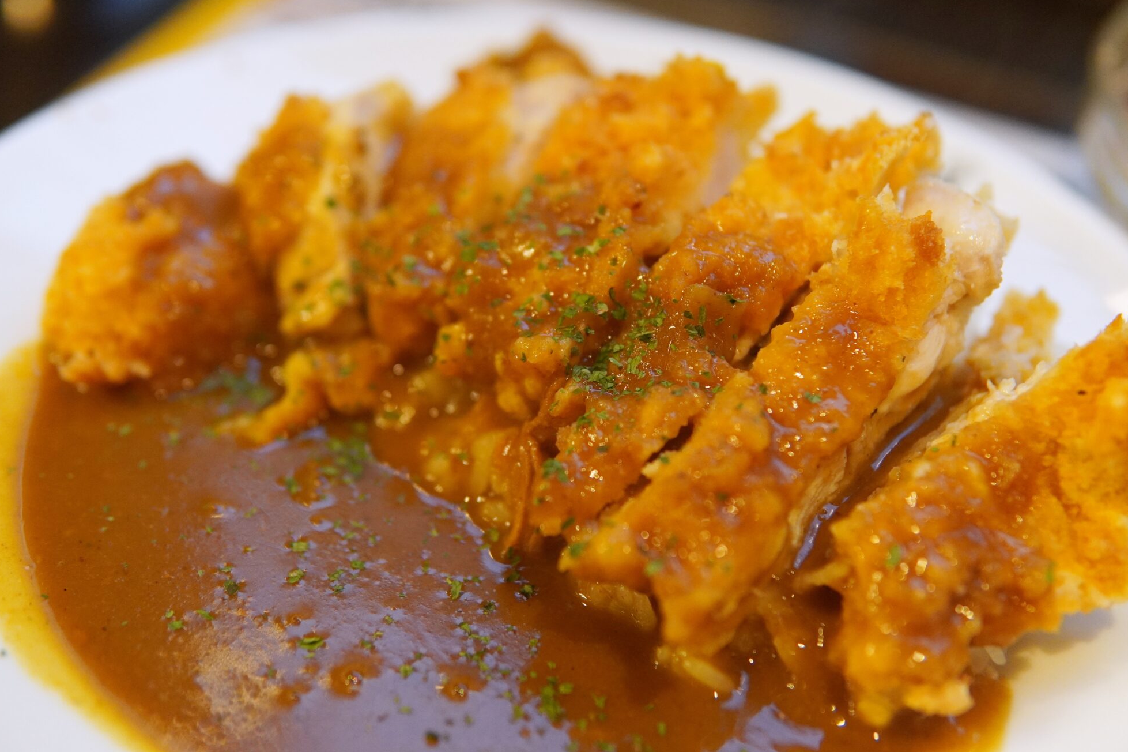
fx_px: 1441
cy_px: 371
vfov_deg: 29.2
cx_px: 569
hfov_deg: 42.7
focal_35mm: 46
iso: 1600
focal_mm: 30
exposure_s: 1/160
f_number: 2
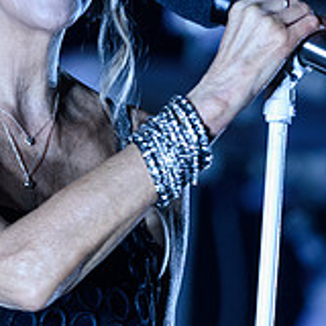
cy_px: 2
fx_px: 18198
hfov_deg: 1.0
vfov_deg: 1.0
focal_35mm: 1708
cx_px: 67
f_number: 6
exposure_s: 1/250
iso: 4000
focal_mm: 480
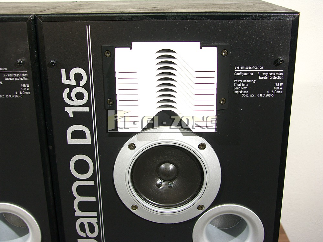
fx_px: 420
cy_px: 121
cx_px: 162
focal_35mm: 45
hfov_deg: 42.1
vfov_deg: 32.2
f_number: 2.5
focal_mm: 11.5
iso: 64
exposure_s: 1/40
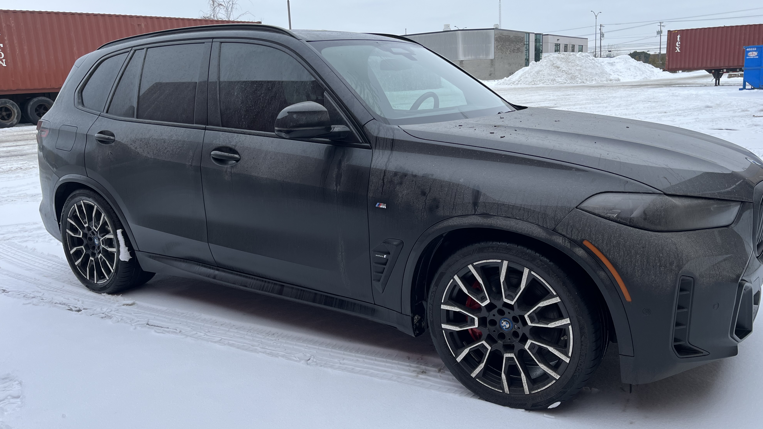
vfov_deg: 40.2
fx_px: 587
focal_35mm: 29
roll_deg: +1.6
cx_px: 389
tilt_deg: -12.5
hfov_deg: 66.1
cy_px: 210
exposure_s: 1/766
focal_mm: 5.1
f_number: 1.6
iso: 50
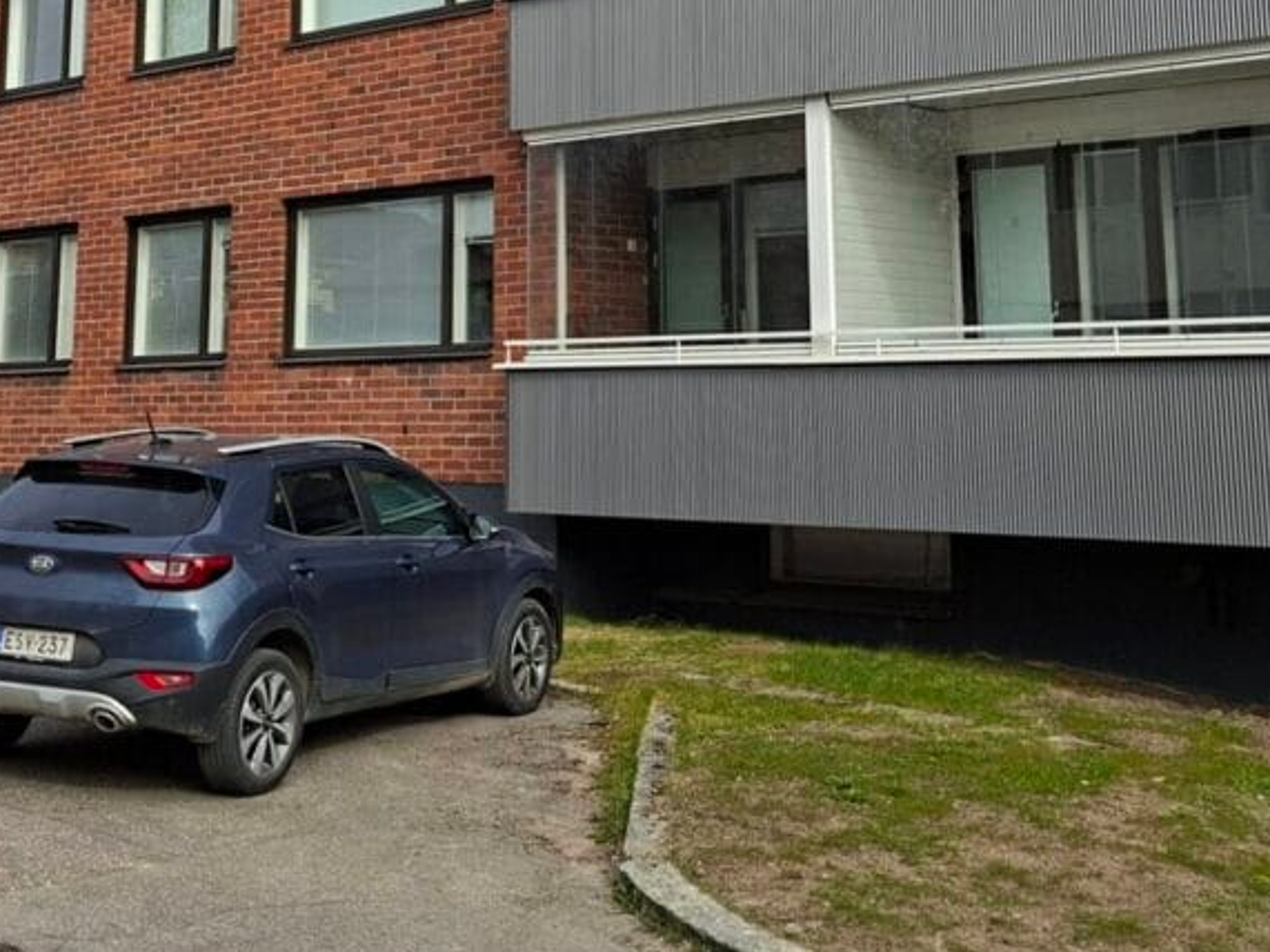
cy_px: -27
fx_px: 2127
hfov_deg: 33.1
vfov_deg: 24.0
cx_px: 485
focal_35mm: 58
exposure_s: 1/1116
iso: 50
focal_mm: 5.54
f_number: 1.8
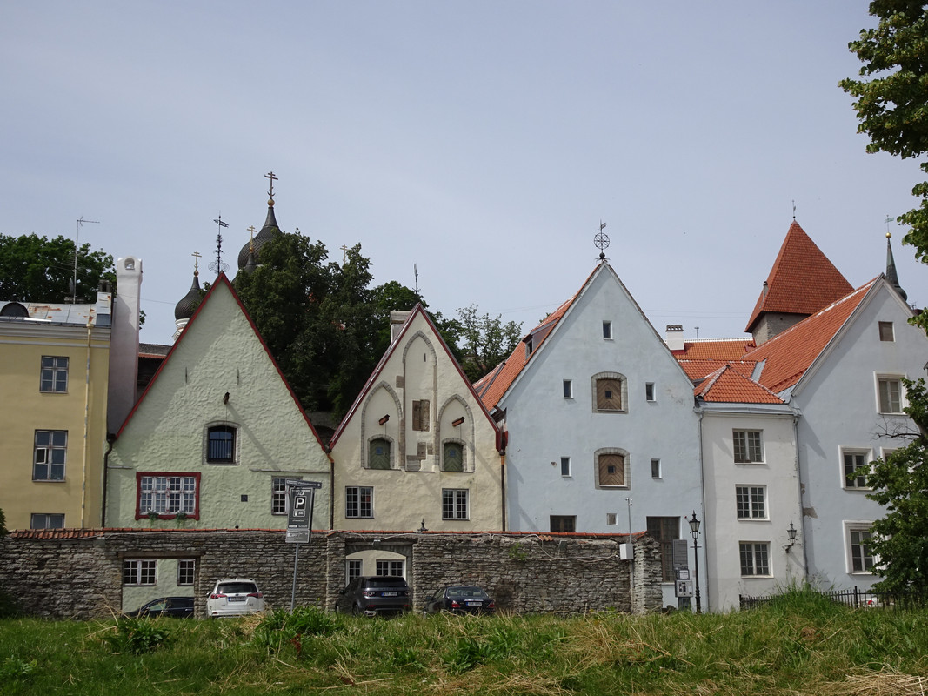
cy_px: 348
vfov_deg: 29.1
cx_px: 464
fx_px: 1340
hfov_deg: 38.2
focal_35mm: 50
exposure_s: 1/800
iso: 80
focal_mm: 8.51
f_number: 4.5
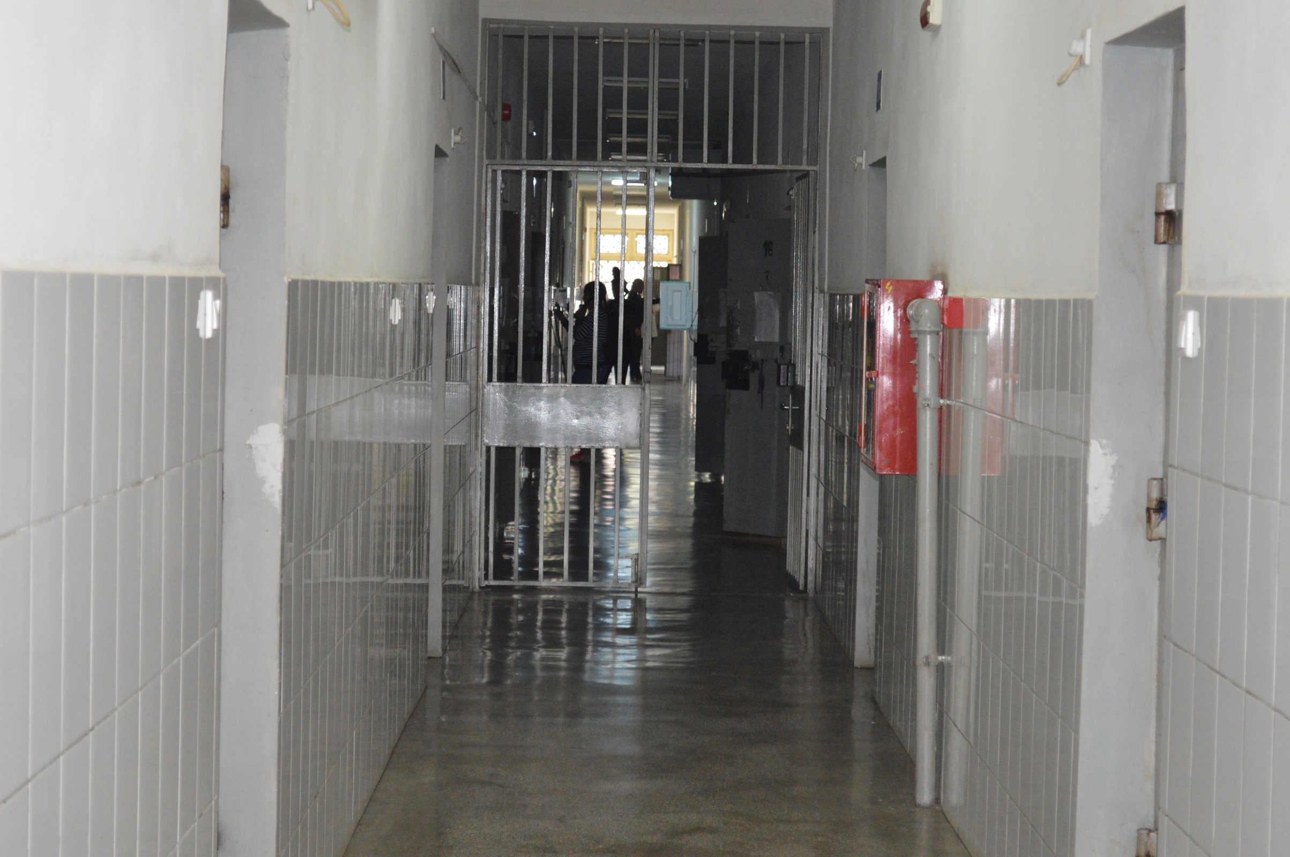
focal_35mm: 82
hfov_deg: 24.6
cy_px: 428
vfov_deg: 16.5
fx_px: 2953
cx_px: 645
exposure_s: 1/60
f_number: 5.6
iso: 2500
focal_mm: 55
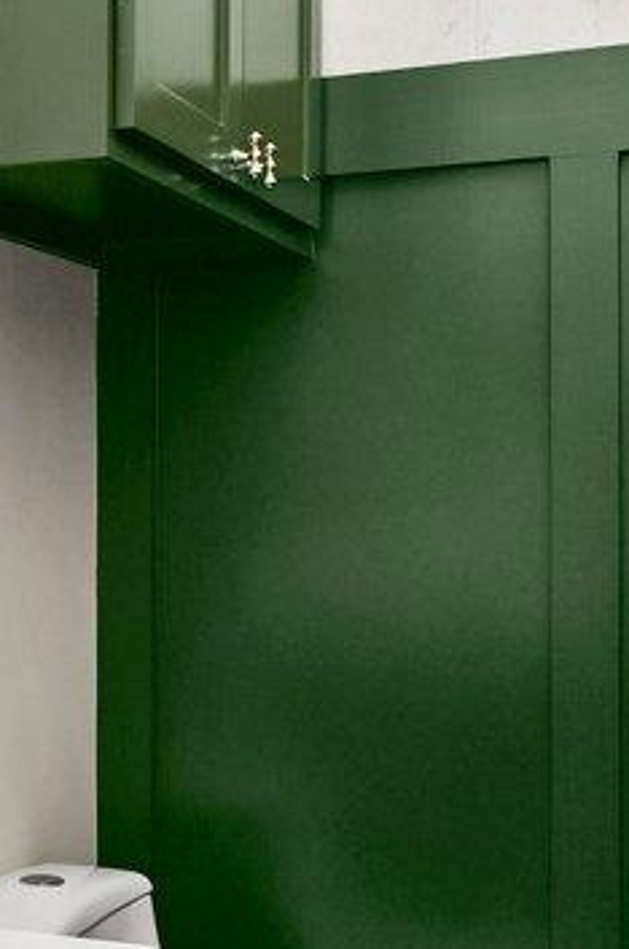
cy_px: 489
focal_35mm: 61
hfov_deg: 21.5
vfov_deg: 32.9
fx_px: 1605
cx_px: 17
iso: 200
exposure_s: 1/2.5
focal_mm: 14
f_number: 10
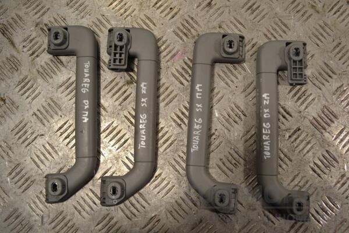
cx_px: 174
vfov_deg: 40.0
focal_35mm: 33
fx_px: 320
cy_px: 116
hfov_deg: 57.2
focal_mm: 22
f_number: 5.6
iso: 200
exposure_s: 1/125
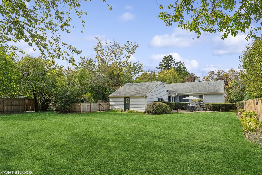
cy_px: 88
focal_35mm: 19
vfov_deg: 64.6
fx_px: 138
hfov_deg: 86.9
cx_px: 131
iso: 320
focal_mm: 19
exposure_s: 1/800
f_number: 7.1
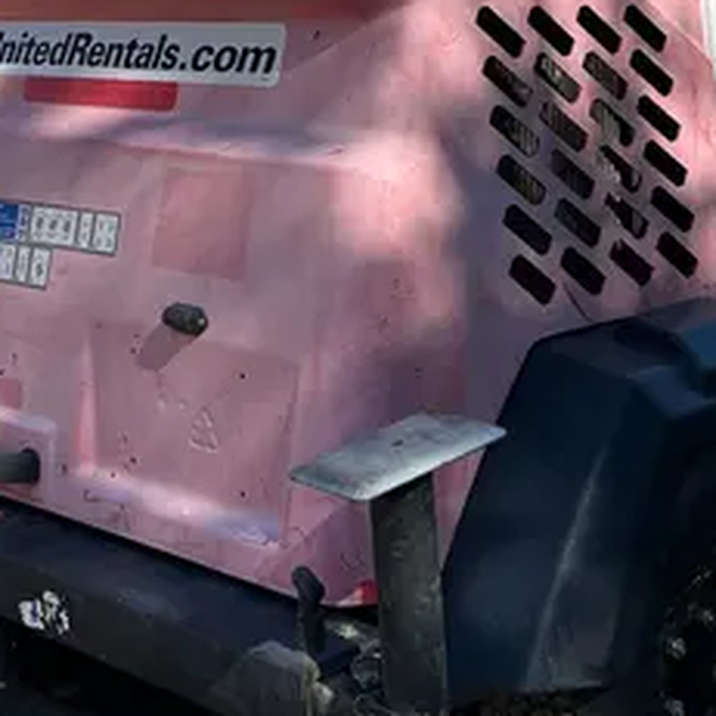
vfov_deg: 22.6
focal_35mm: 73
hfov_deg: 23.6
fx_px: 1708
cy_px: -23
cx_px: 288
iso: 50
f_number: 1.5
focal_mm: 5.7
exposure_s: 1/3968
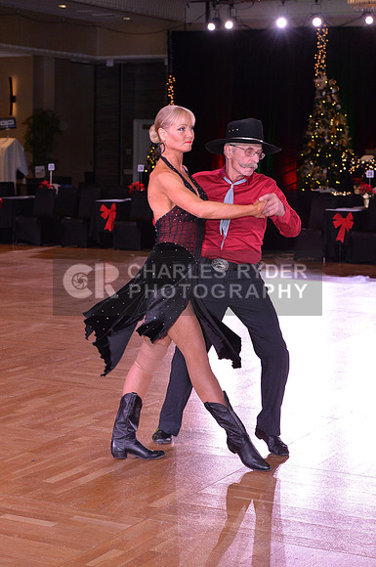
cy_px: 284
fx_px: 1288
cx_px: 188
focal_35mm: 82
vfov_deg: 24.8
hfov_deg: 16.6
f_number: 6.3
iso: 2000
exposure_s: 1/250
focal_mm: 82
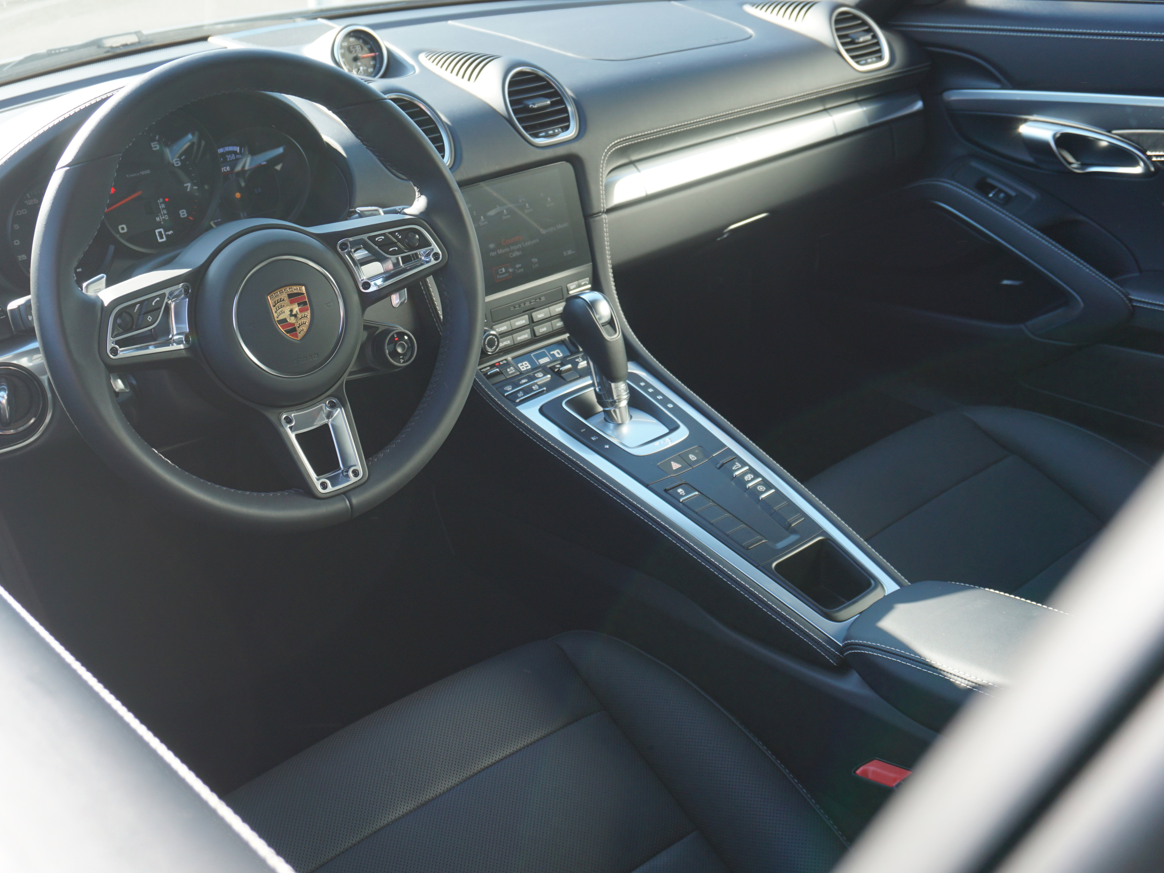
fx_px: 1262
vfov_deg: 38.1
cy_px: 438
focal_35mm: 38
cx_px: 516
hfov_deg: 49.4
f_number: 5
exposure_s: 1/60
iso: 100
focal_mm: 23
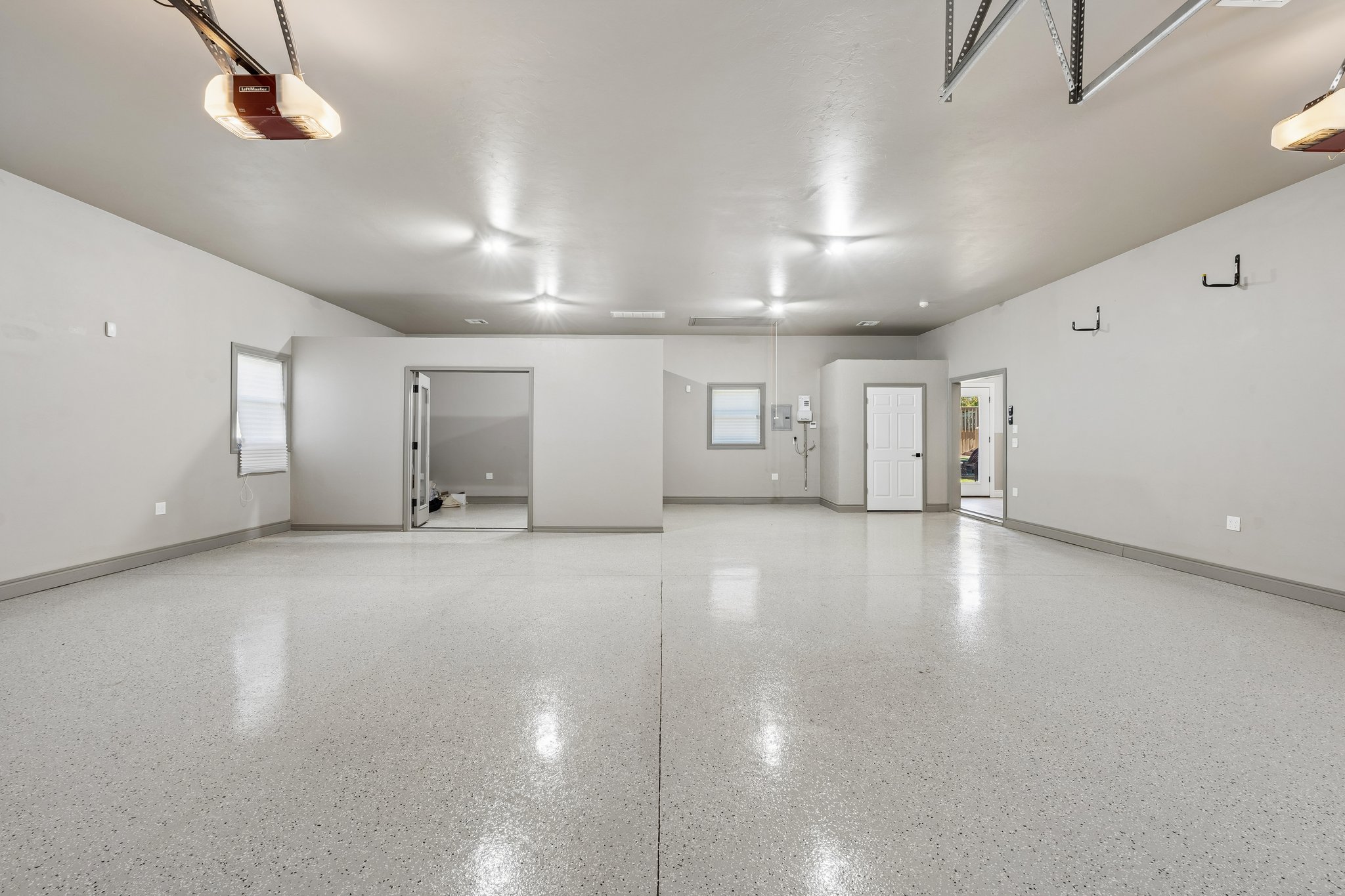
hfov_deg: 96.7
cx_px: 672
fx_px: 598
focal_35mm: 16
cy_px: 448
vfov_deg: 73.7
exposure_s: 1/20
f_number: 8
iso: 200
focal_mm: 16
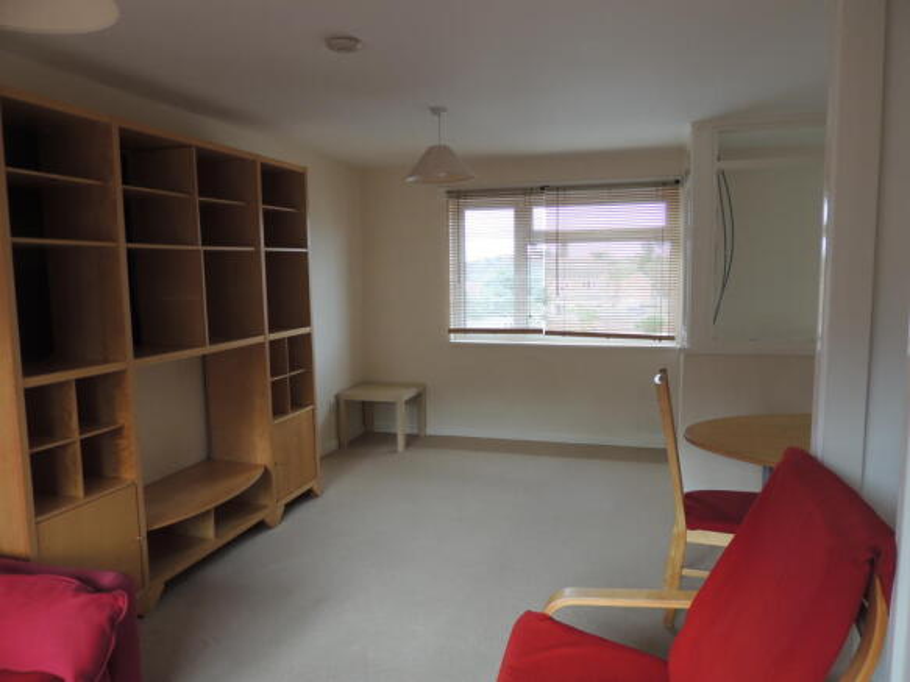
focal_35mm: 24
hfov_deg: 71.6
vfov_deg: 56.8
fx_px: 631
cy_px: 341
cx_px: 455
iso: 110
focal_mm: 4.3
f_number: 3
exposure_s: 1/30
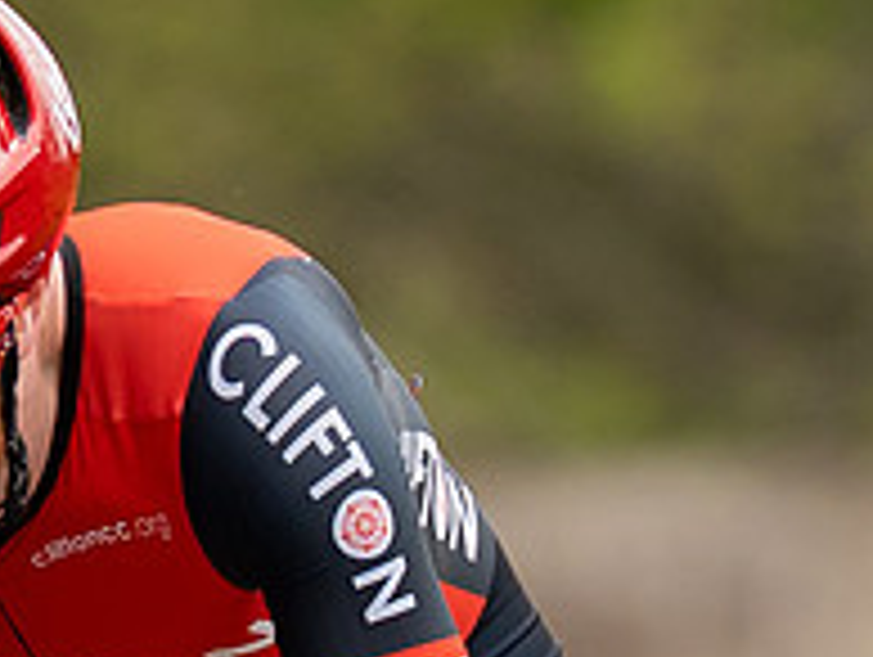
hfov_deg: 1.0
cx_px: 24
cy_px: 505
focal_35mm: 2058
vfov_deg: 0.7
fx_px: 51966
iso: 250
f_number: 3.5
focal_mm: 200
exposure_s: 1/1000
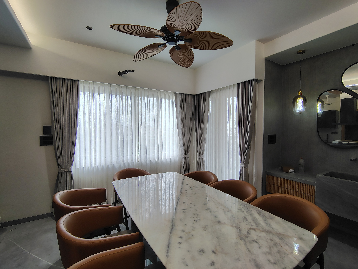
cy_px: 134
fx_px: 165
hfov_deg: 94.5
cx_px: 179
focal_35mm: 16
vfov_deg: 78.1
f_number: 2.2
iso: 101
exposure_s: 1/100
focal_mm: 2.13
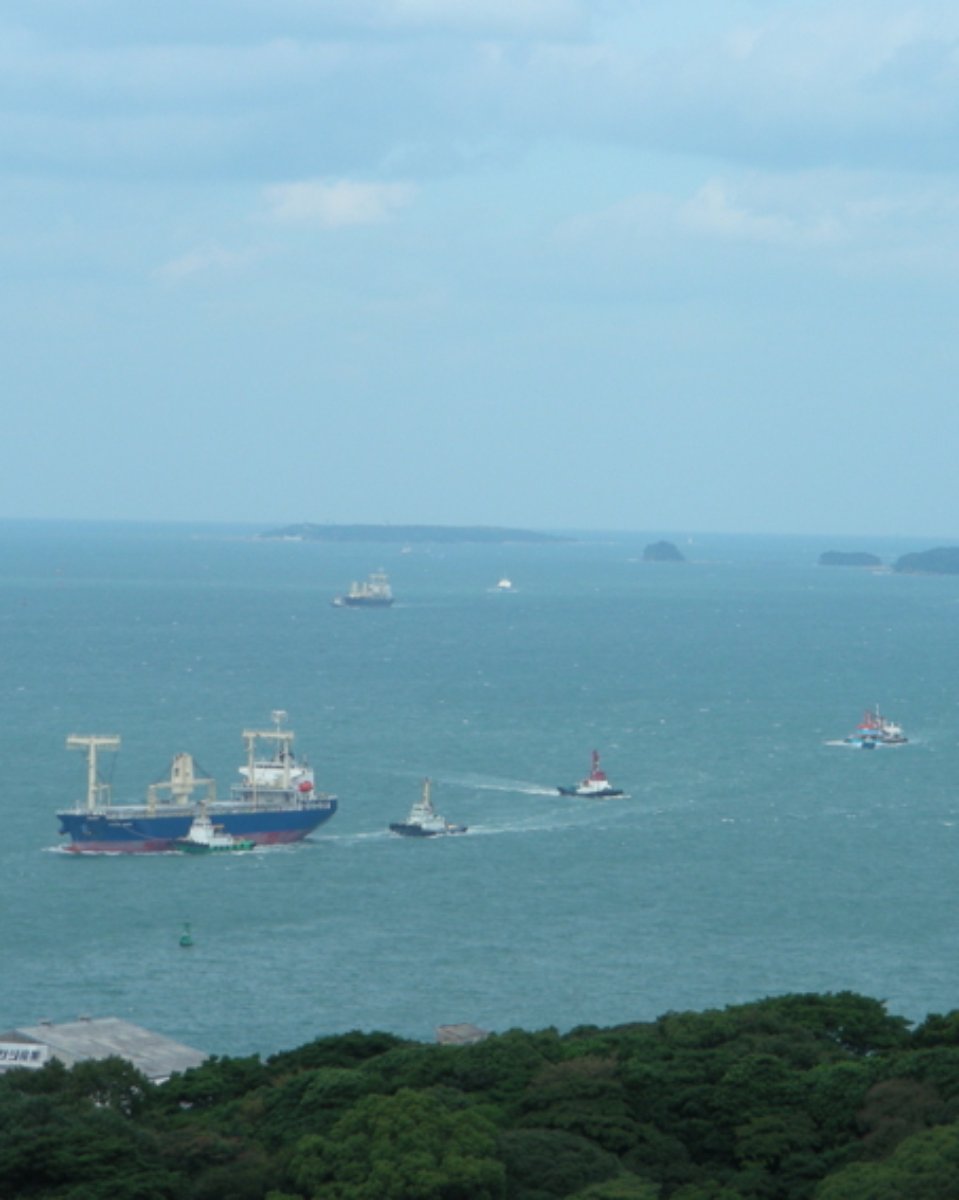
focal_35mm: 204
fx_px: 7243
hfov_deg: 7.6
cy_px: 569
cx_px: 603
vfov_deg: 9.5
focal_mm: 24.7
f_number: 4
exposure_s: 1/385
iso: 50
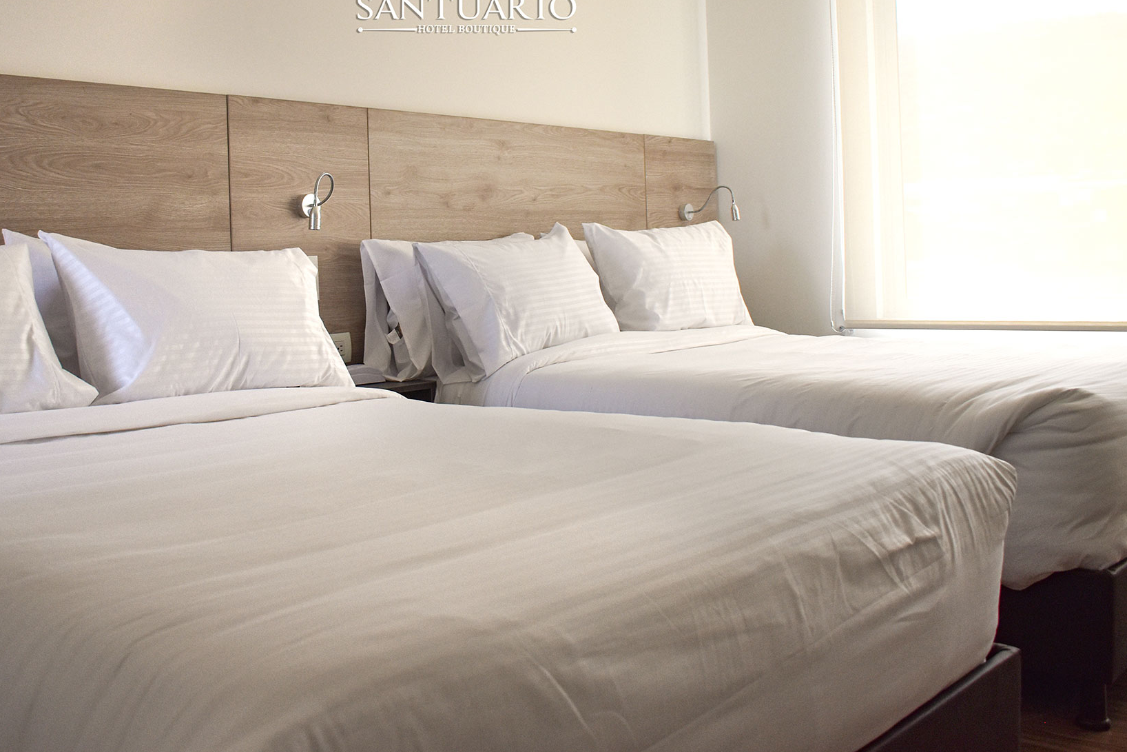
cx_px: 467
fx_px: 1033
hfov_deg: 56.9
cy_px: 334
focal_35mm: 33
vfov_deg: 39.9
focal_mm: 18
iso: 200
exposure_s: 1/60
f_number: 4
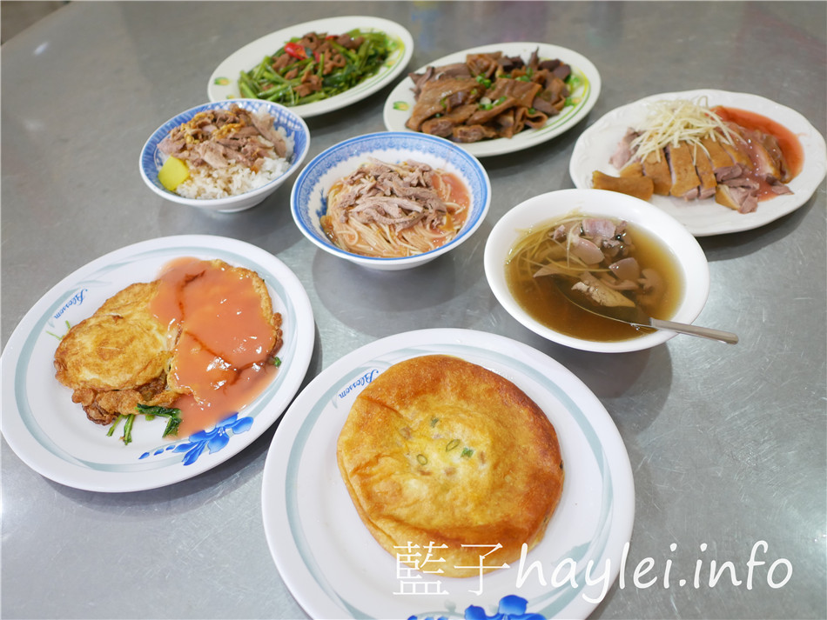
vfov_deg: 46.8
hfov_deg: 60.0
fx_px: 717
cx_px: 414
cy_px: 310
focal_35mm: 30
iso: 640
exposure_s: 1/60
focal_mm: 15
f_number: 1.7
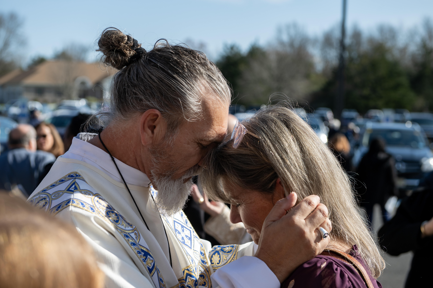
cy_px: 144
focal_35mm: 70
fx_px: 842
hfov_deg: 28.8
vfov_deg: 19.5
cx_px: 216
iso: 320
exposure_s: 1/1250
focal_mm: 70
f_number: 5.6
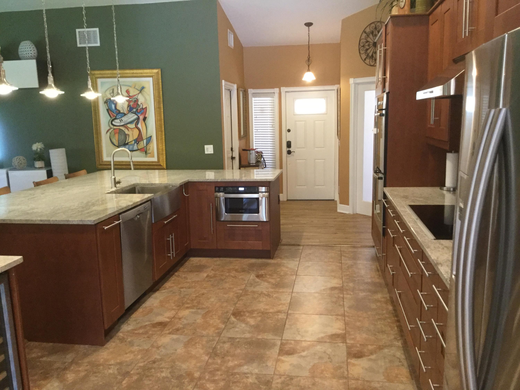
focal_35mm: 31
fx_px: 466
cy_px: 195
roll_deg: +0.8
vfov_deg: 45.4
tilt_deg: -6.6
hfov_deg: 58.4
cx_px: 260
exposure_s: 1/24
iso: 200
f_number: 2.4
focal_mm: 3.3
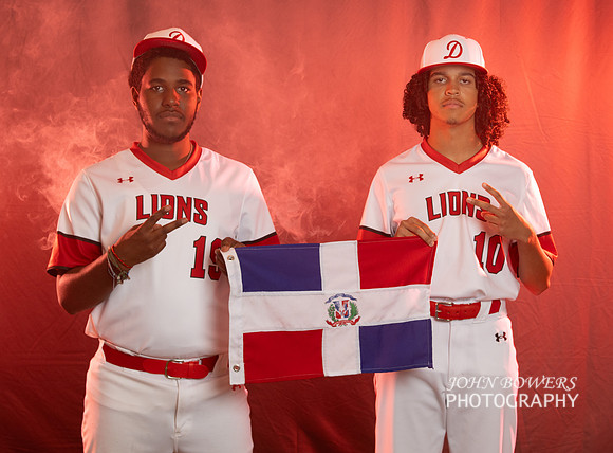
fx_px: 1333
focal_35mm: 76
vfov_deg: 19.3
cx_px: 391
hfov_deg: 25.8
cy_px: 222
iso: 320
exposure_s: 1/200
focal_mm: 52
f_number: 6.3
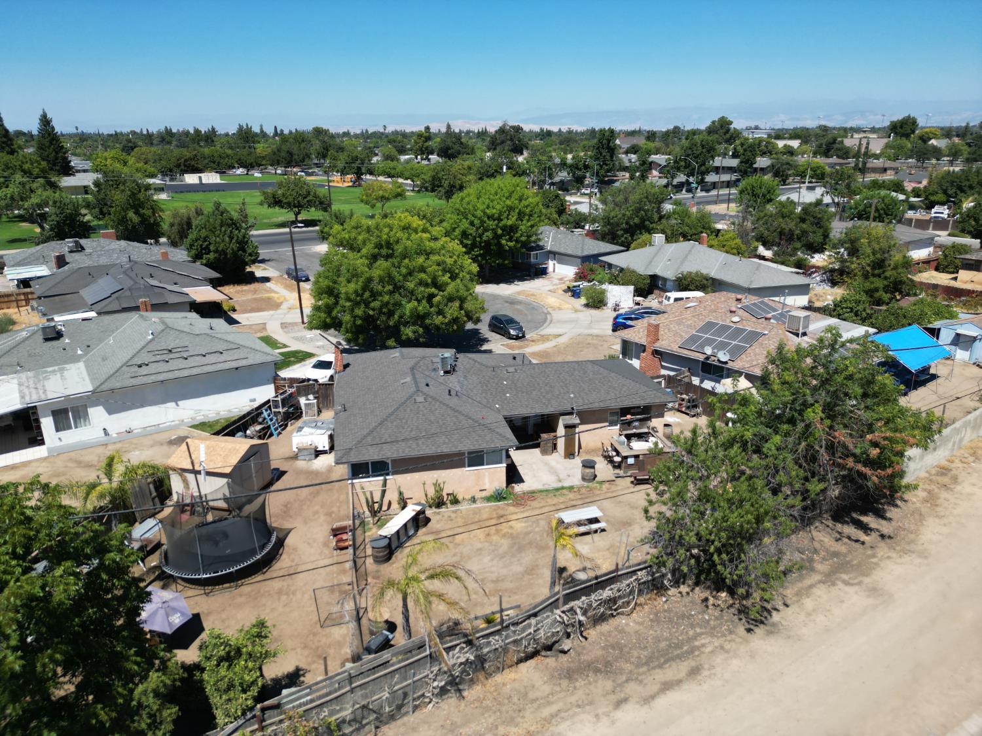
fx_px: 681
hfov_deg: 71.6
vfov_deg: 56.8
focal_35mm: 24
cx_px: 491
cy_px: 368
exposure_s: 1/2500
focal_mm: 6.72
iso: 100
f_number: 1.7
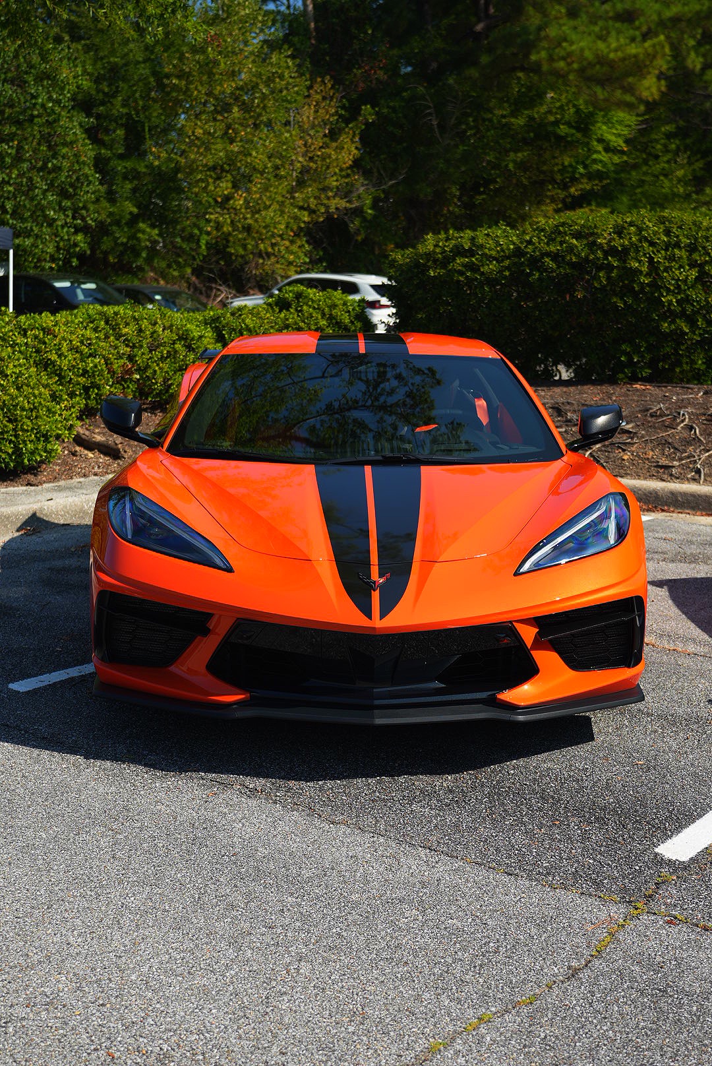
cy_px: 533
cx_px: 356
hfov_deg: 26.0
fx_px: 1540
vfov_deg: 38.2
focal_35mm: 52
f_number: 2.8
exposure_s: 1/500
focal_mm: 35
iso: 125
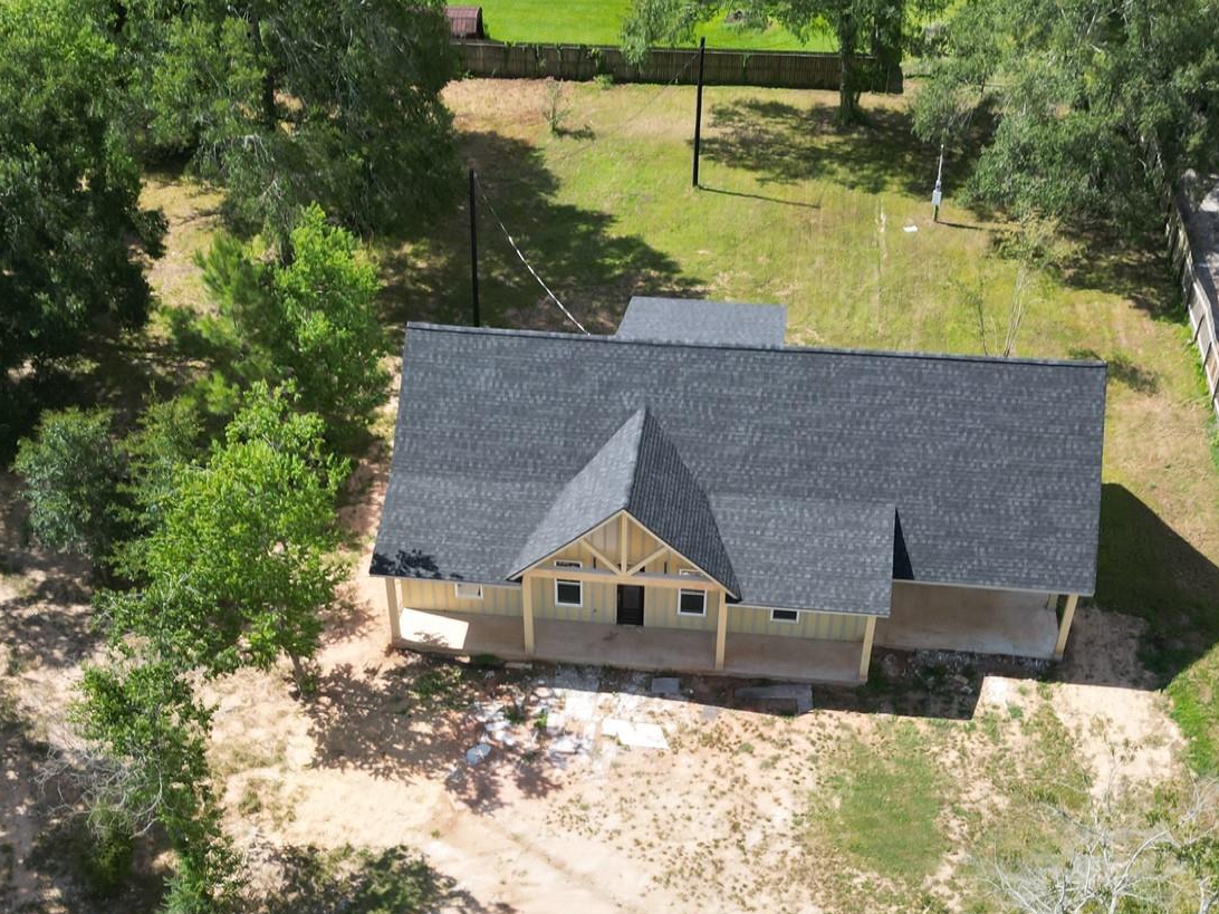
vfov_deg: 31.6
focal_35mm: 45
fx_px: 1585
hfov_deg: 42.1
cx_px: 592
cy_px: 696
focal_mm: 6.72
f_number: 1.7
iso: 140
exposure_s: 1/2000
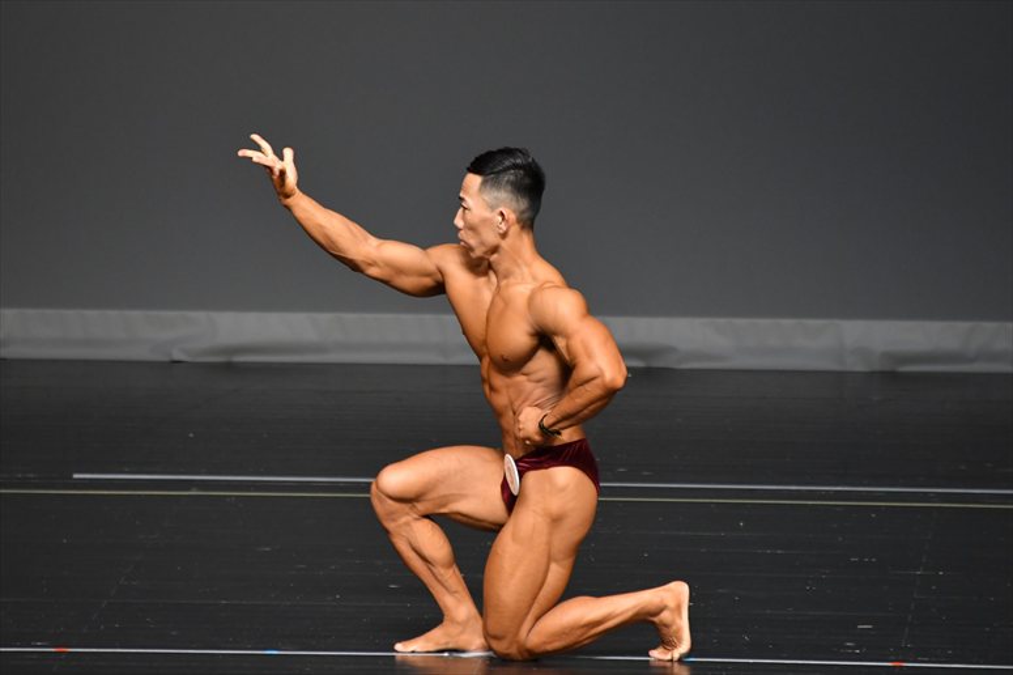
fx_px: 12656
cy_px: 338
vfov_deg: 3.1
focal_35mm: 450
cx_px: 506
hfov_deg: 4.6
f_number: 5.6
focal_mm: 300
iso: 2500
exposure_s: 1/400
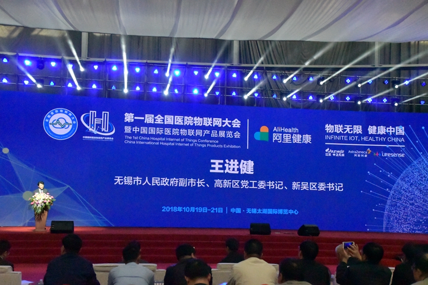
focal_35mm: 46
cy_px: 142
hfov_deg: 42.8
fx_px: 547
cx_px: 214
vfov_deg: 29.2
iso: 32000
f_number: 4
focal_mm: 31
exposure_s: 1/4000
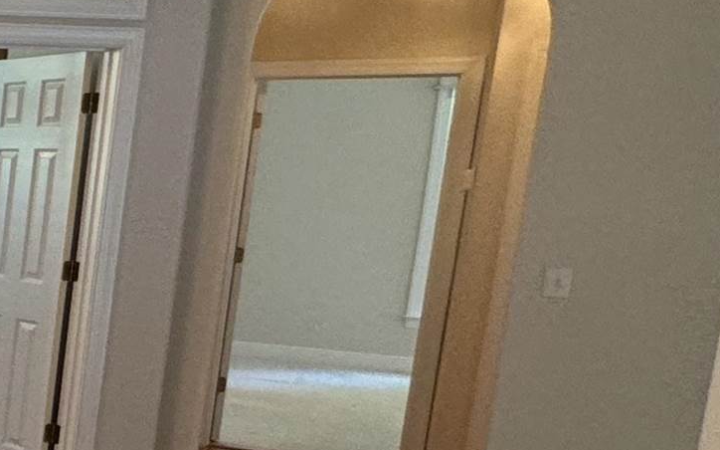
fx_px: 1236
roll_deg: -1.3
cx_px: -721
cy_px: 338
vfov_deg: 20.5
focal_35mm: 63
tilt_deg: -9.0
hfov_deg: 19.1
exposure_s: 1/60
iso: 200
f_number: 2.2
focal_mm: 2.22
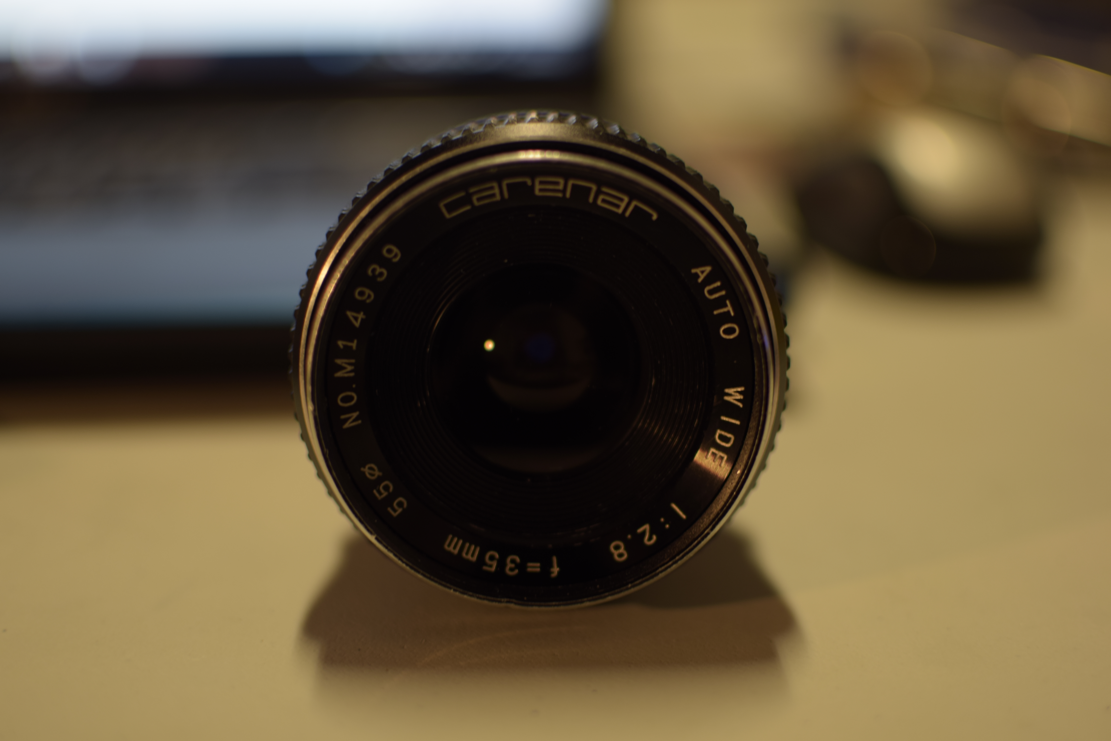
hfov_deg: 37.9
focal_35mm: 52
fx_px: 1620
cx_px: 556
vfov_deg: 25.8
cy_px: 370
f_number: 1.8
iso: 100
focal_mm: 35
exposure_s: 1/13
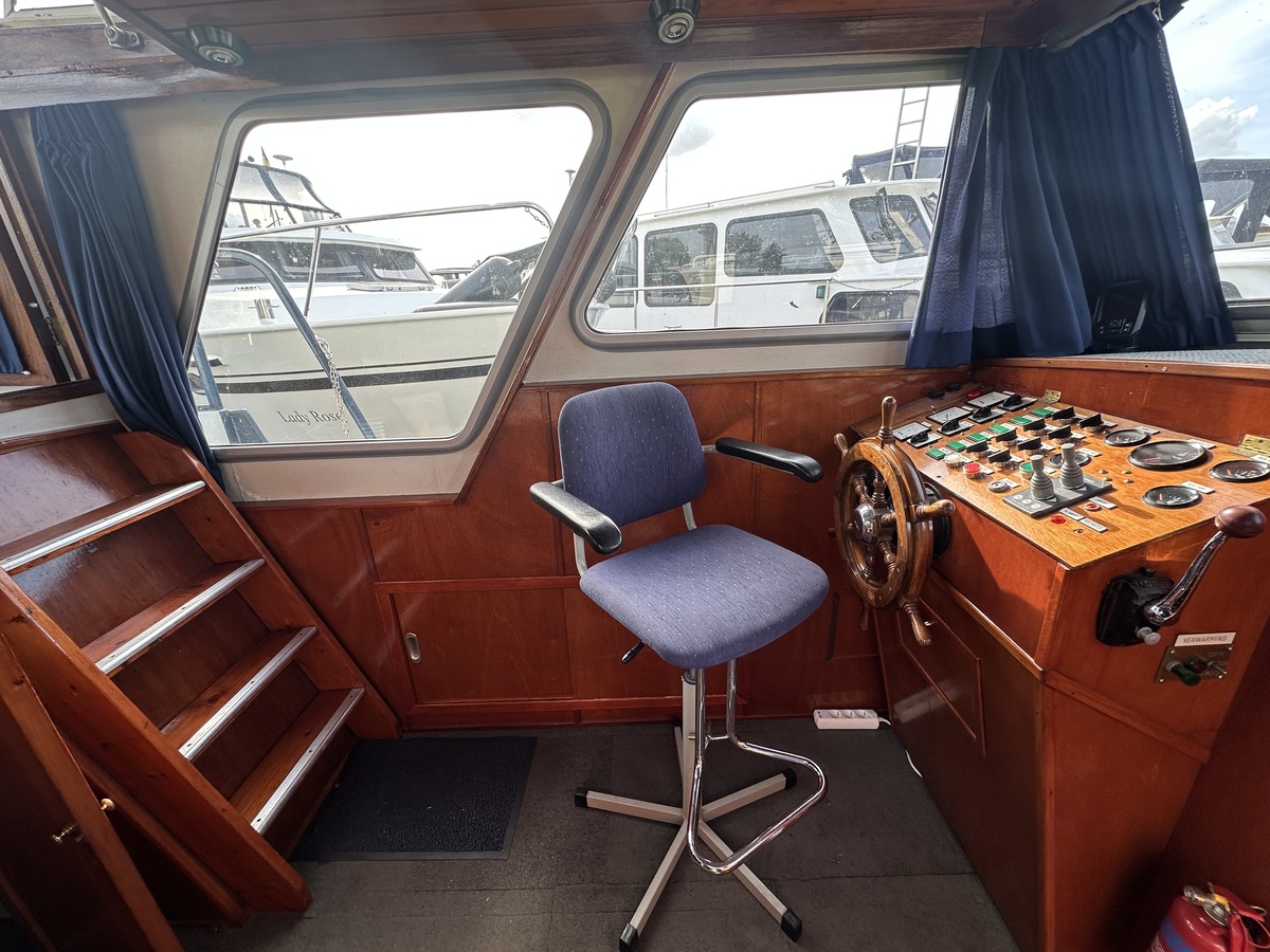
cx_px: 635
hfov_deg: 102.1
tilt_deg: -18.9
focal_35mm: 14
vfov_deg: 85.7
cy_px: 476
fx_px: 514
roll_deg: +1.7
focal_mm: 2.22
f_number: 2.2
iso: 40
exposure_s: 1/144
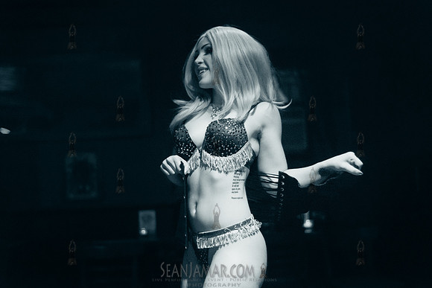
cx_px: 216
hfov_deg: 39.6
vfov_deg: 27.0
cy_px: 144
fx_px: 600
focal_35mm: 50
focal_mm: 50
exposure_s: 1/400
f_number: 1.8
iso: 4000
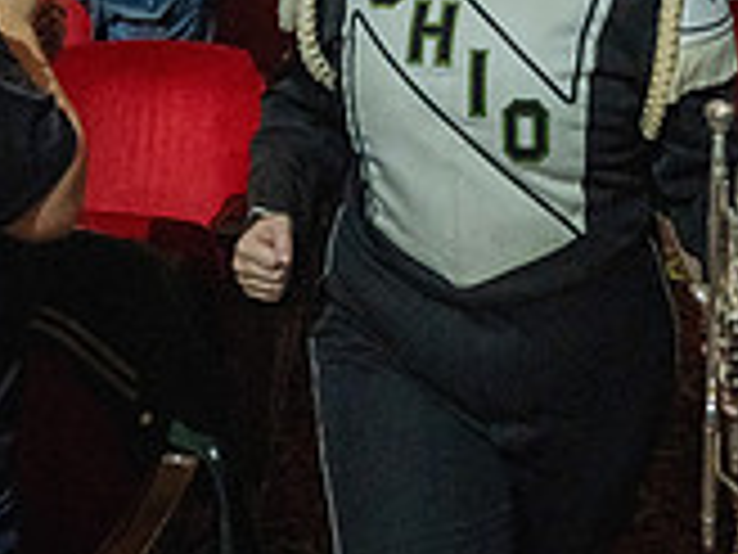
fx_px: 1407
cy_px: -306
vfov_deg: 19.1
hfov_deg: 29.3
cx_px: 446
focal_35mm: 66
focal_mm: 25
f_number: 2.8
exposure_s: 1/500
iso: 12800
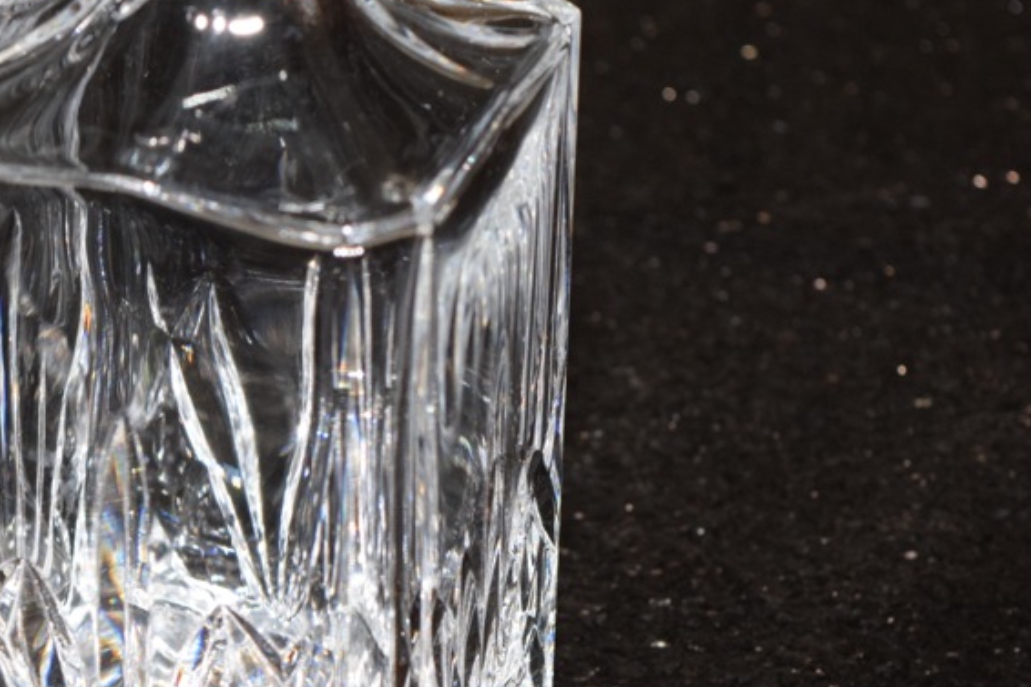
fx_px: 4176
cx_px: 237
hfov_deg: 14.0
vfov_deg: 9.4
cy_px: 409
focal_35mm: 146
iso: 1600
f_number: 5.6
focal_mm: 55
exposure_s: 1/60
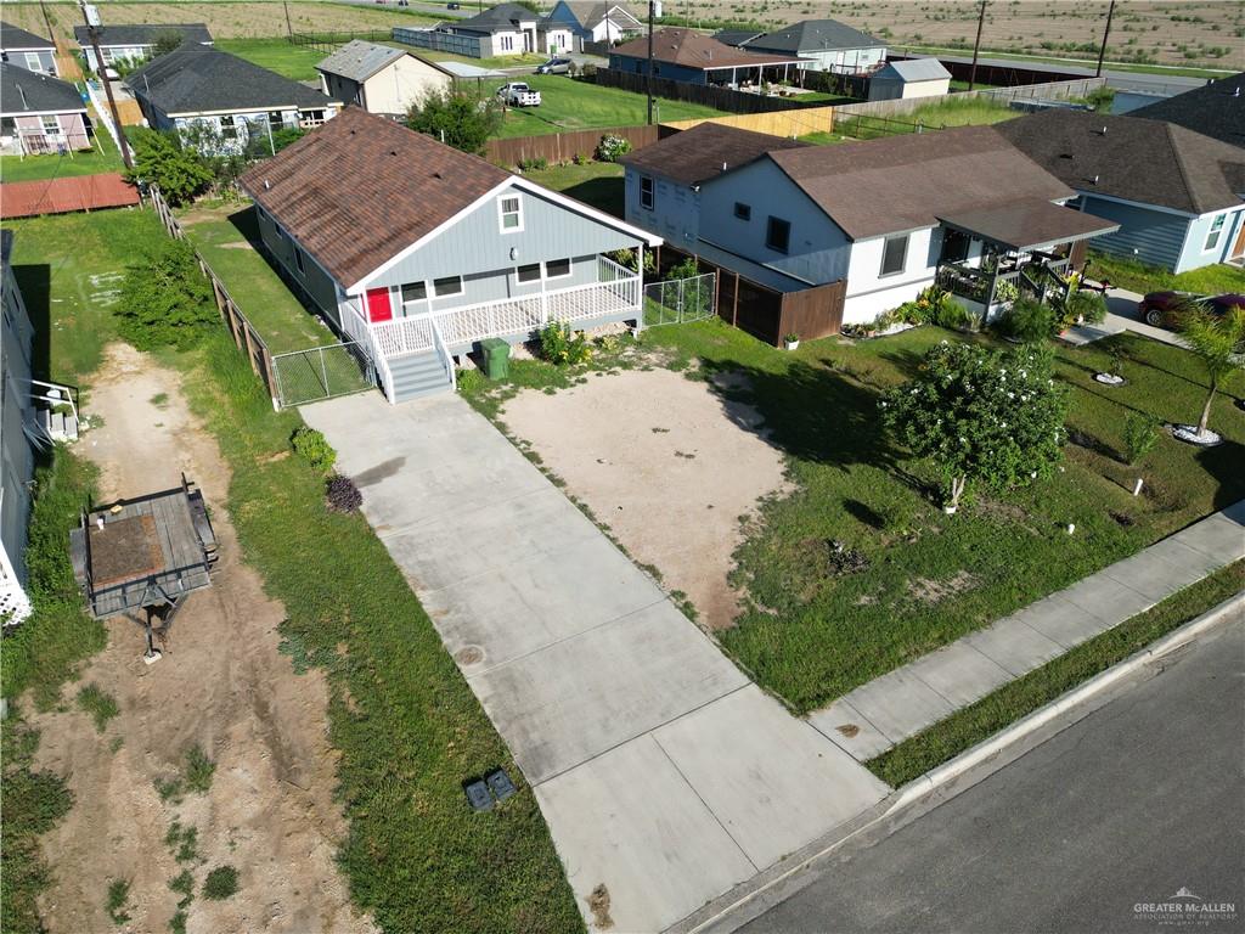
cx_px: 622
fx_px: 863
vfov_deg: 56.8
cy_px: 467
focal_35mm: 24
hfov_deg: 71.6
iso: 110
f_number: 1.7
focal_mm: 6.72
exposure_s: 1/2500
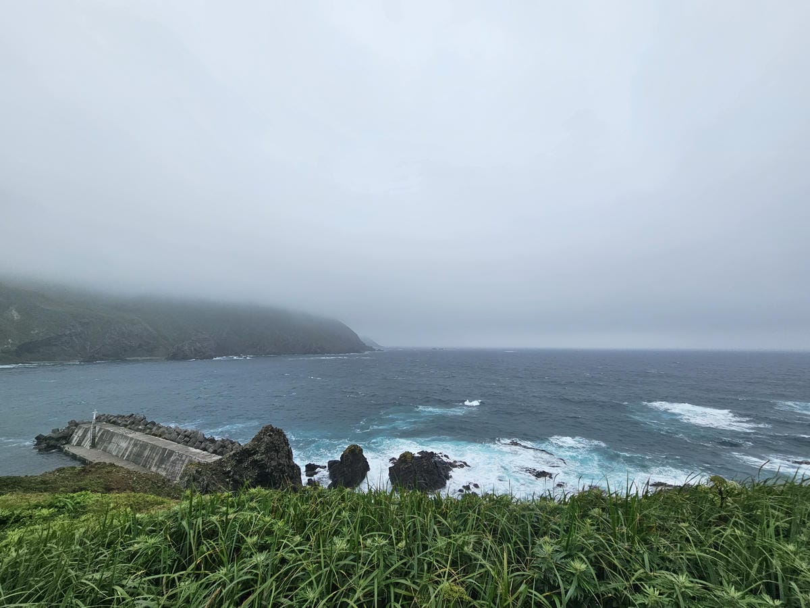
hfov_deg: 106.2
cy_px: 304
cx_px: 405
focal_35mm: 13
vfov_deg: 89.9
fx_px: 304
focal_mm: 2.2
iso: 50
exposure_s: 1/3160
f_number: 2.2
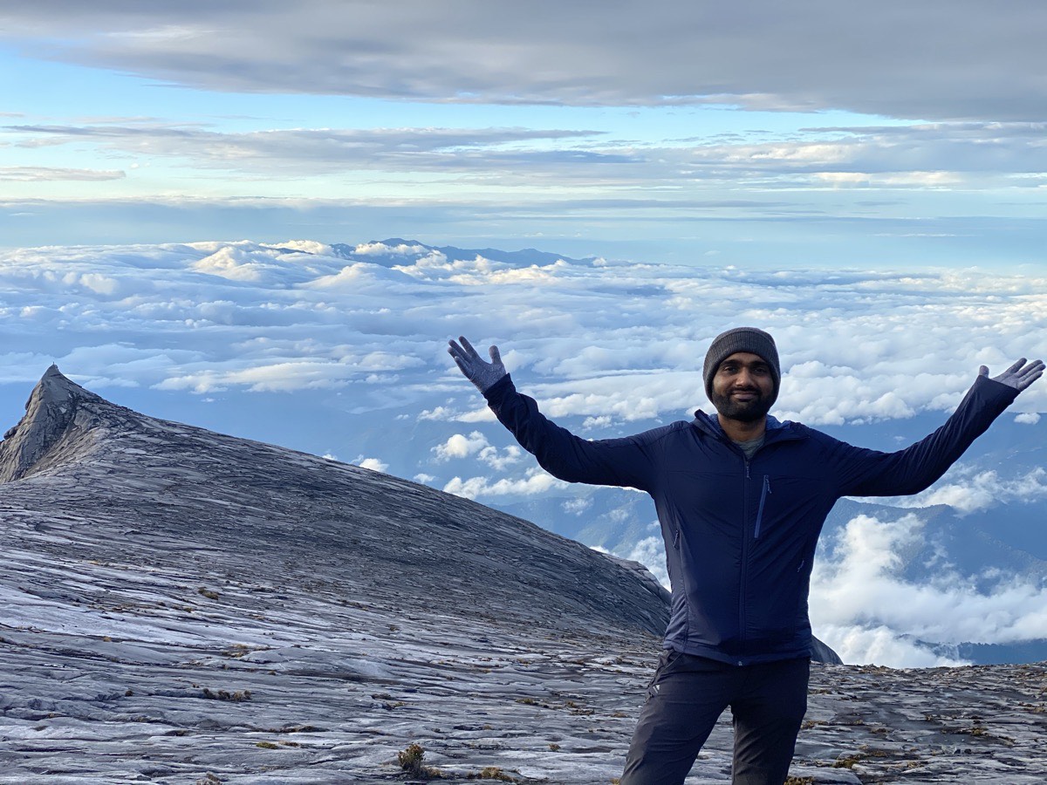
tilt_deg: -7.7
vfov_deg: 28.0
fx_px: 1573
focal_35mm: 52
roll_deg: -0.4
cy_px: 392
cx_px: 524
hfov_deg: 36.8
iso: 20
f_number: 2
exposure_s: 1/648
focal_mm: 6
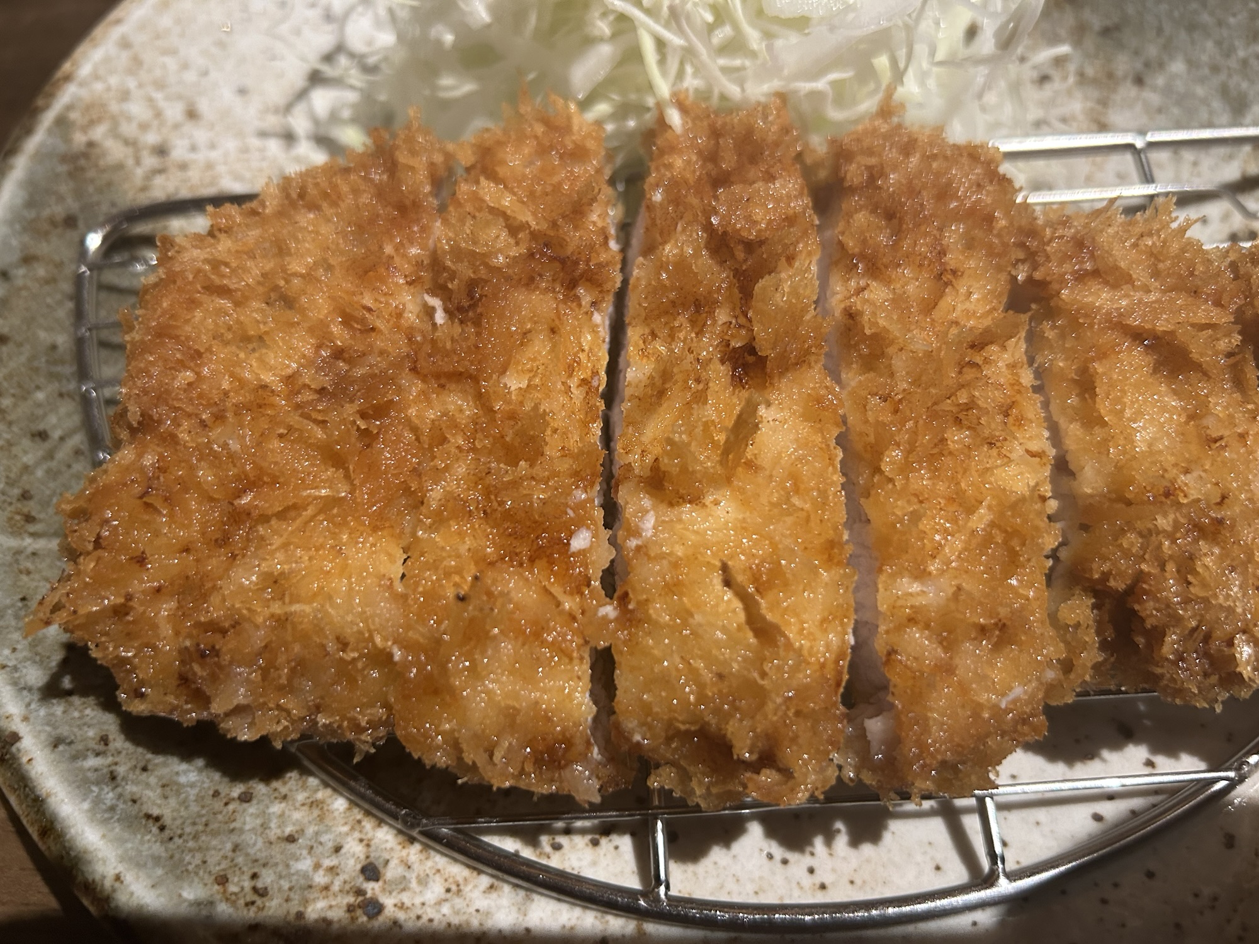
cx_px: 630
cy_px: 472
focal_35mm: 26
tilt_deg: -62.2
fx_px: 946
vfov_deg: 53.1
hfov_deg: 67.3
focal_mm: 5.7
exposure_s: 1/50
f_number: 1.5
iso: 250
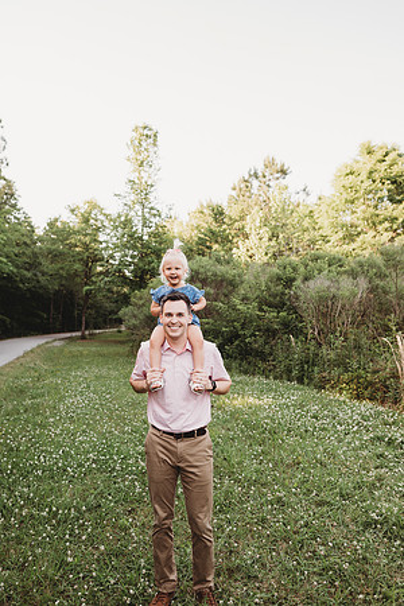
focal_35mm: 24
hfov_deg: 53.1
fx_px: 404
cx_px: 202
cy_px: 303
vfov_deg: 73.7
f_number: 2.8
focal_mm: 24
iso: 160
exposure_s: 1/250
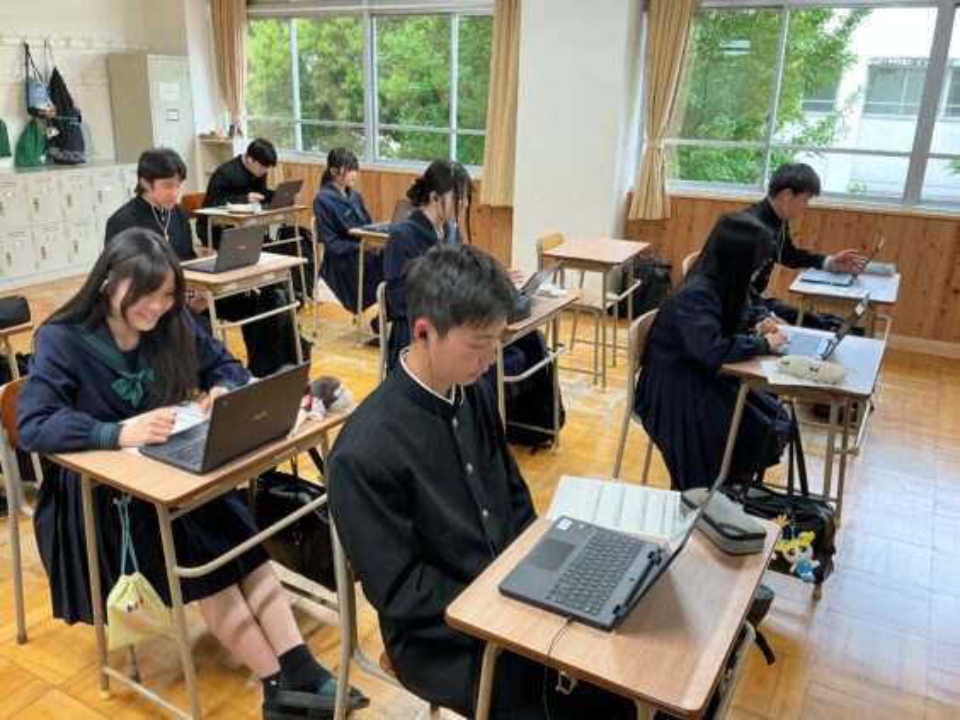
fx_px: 804
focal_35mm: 29
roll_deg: -1.0
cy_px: 360
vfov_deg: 48.2
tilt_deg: -18.9
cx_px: 480
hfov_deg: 61.7
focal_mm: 3
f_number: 1.8
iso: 64
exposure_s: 1/50
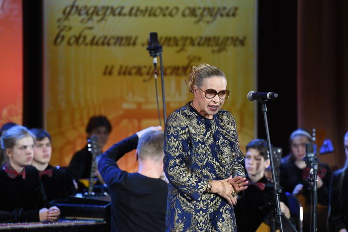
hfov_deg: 10.3
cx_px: 174
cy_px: 116
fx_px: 1932
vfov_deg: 6.9
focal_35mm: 200
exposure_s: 1/800
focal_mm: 200
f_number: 4
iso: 5000
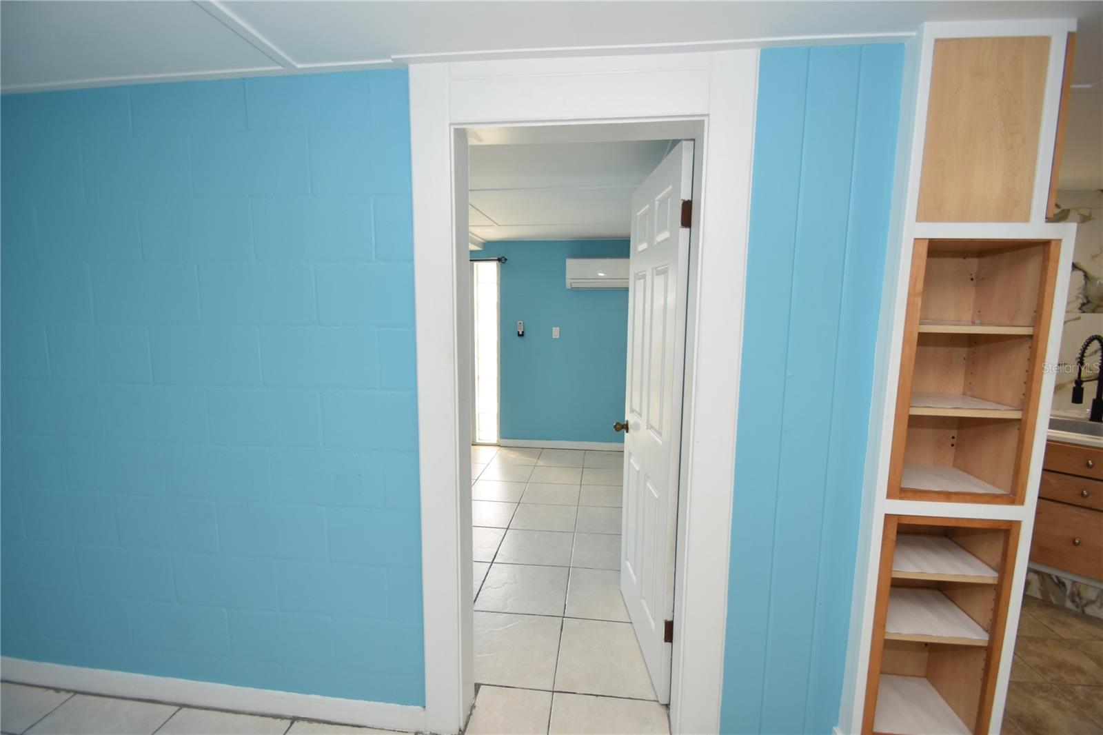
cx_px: 552
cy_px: 368
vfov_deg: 77.3
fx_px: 459
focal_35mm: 15
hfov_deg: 100.4
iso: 220
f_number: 4
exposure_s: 1/60
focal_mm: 10
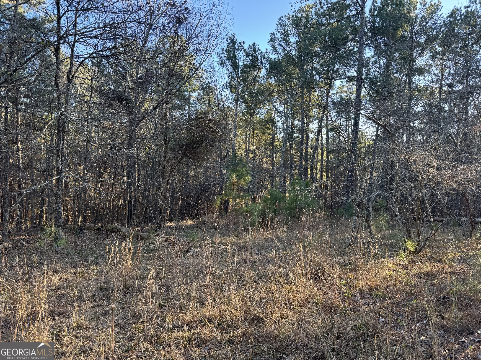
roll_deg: -1.6
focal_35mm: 24
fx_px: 333
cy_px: 180
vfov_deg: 56.8
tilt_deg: -5.7
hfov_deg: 71.6
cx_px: 240
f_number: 1.78
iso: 64
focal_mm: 6.76
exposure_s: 1/183
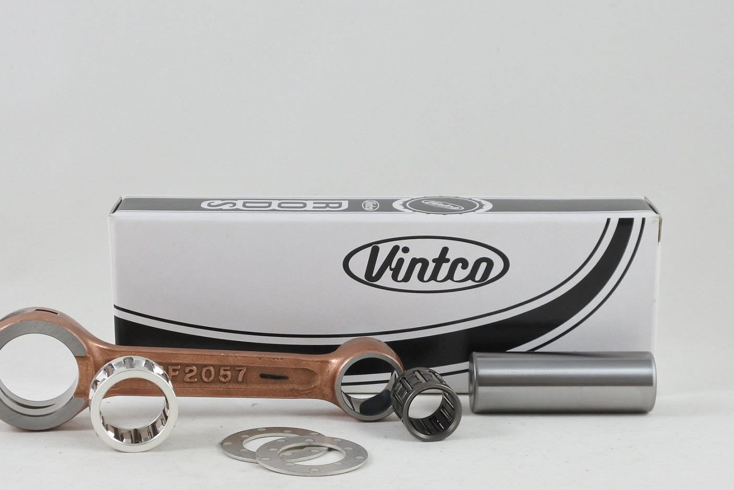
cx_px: 317
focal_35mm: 57
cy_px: 318
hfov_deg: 35.0
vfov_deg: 23.7
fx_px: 1162
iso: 400
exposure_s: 1/125
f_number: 4.5
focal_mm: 16.1
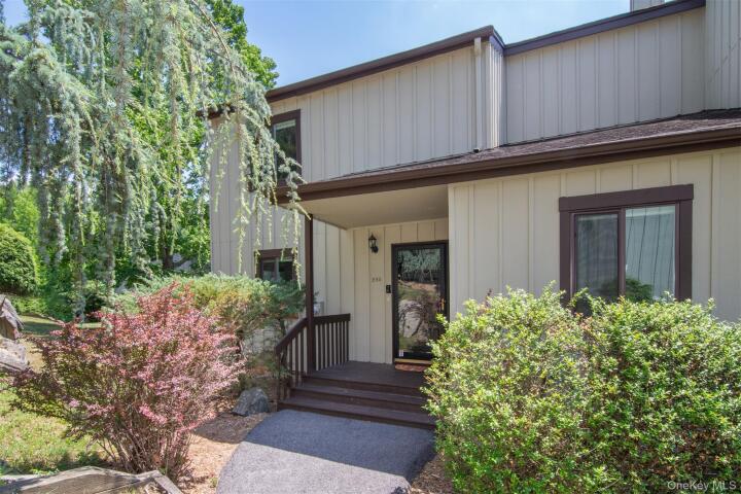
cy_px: 247
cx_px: 370
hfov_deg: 92.4
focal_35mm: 17
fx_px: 355
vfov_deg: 69.7
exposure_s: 1/125
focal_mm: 11.5
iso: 500
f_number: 14
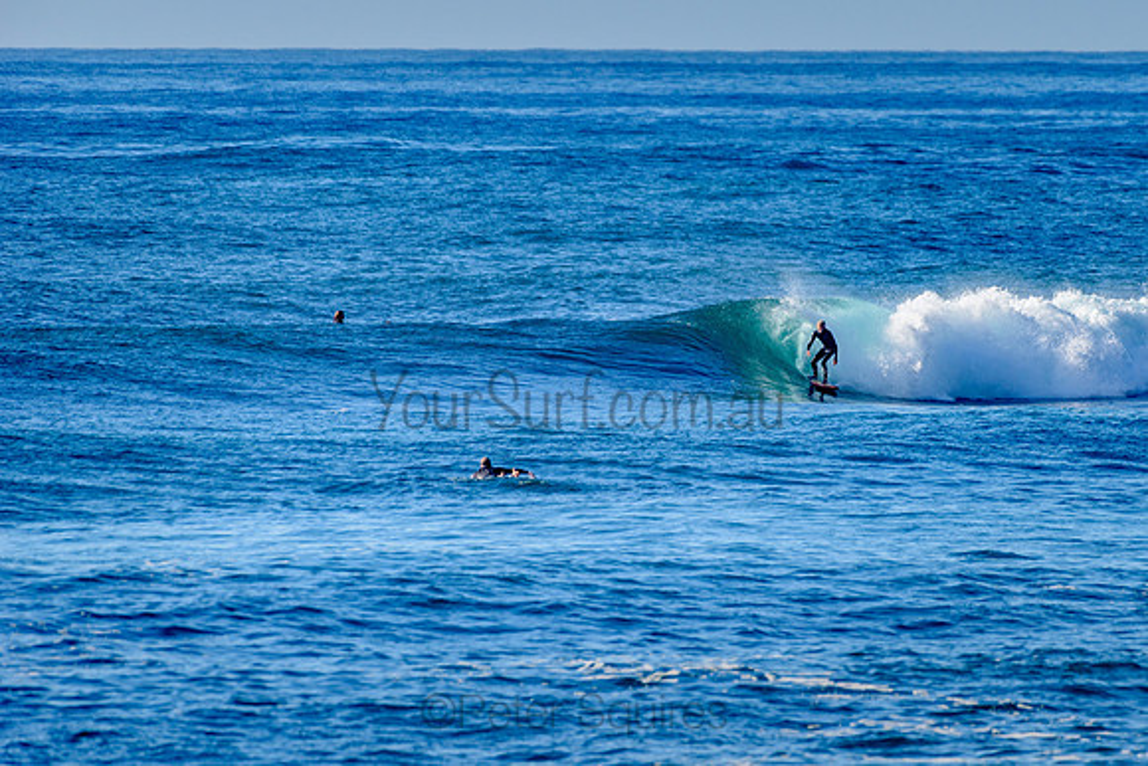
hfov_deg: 3.4
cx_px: 704
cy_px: 326
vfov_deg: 2.2
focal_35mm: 613
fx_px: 19558
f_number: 5.6
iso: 220
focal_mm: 500
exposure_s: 1/2000
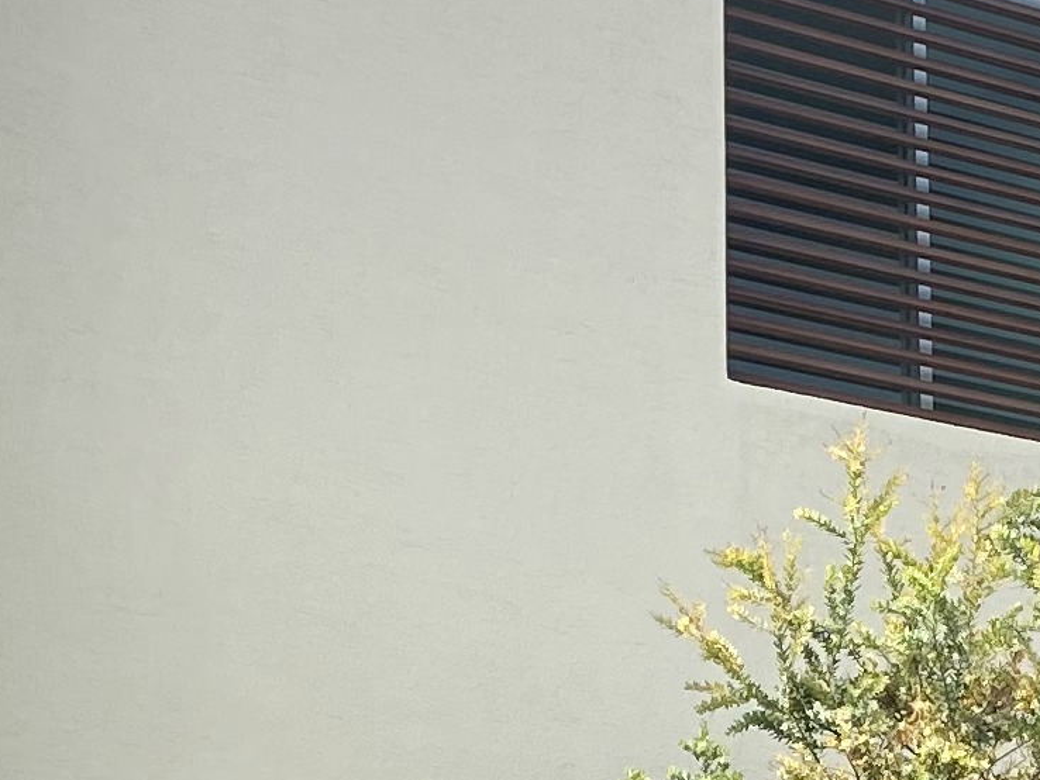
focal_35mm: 142
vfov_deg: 10.4
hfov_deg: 13.9
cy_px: 779
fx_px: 4268
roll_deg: -0.1
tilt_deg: +12.8
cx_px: 689
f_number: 1.8
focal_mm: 4.25
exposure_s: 1/1484
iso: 32
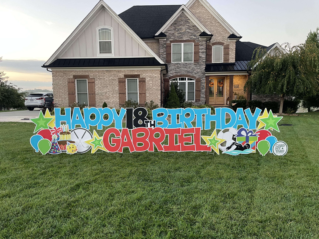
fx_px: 240
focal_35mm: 26
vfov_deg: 53.1
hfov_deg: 67.3
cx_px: 160
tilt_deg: -5.6
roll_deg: +0.5
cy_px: 120
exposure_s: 1/60
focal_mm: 4.2
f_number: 1.6
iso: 200
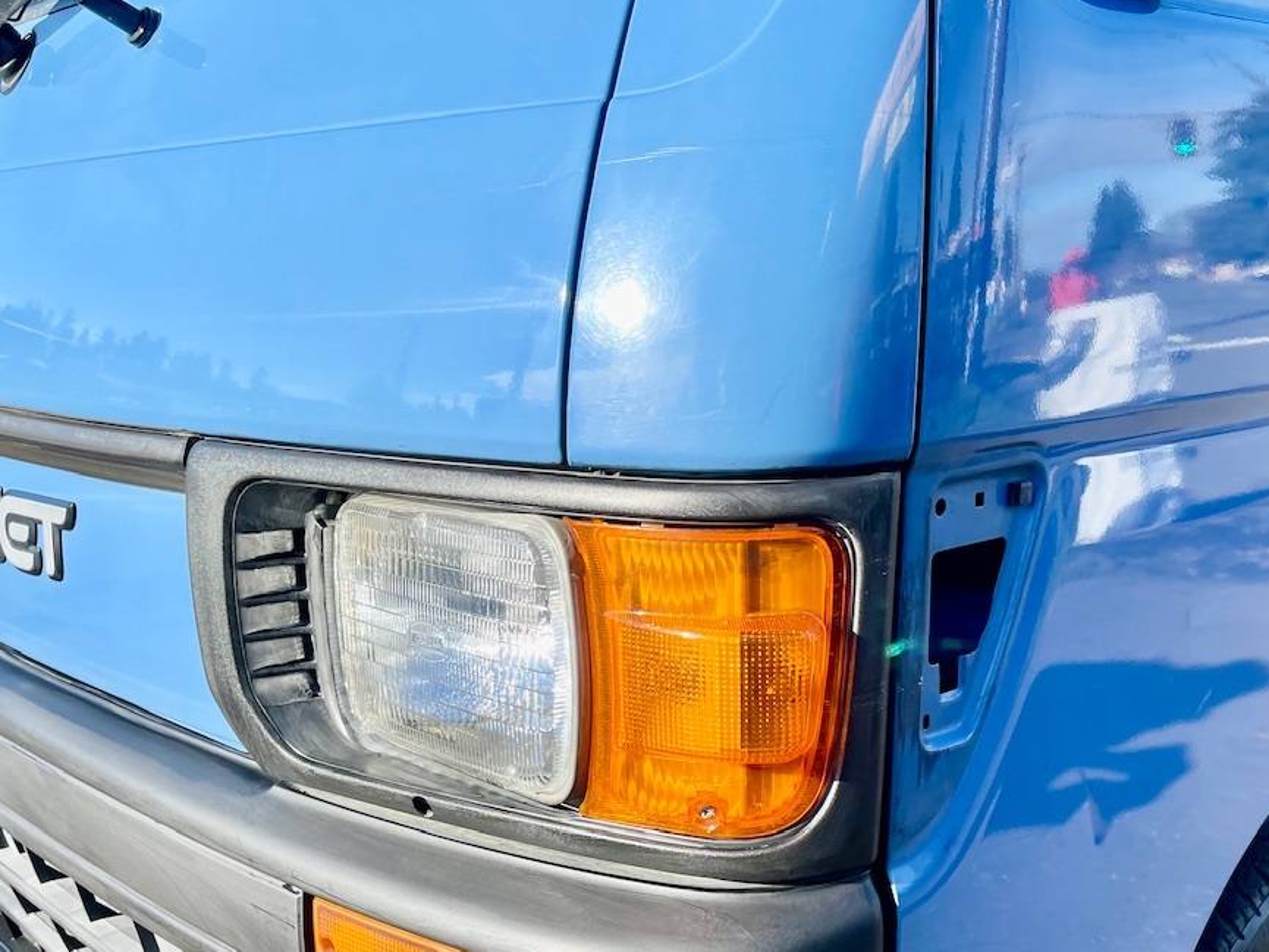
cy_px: 647
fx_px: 1357
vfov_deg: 38.2
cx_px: 728
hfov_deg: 50.0
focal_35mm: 37
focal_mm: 5.1
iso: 32
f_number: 1.6
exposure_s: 1/1618
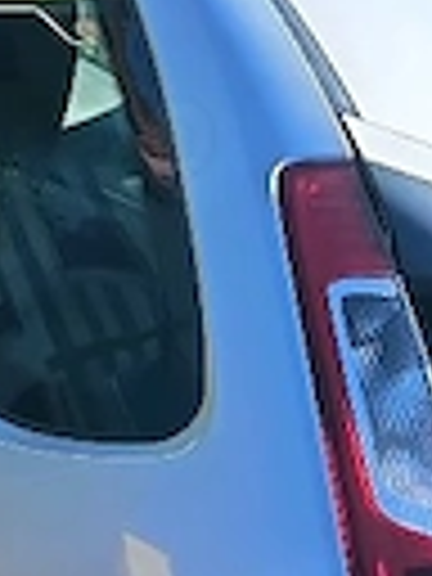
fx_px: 2496
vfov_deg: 13.1
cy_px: 418
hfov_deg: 9.9
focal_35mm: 150
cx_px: 104
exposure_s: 1/625
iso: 147
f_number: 1.75
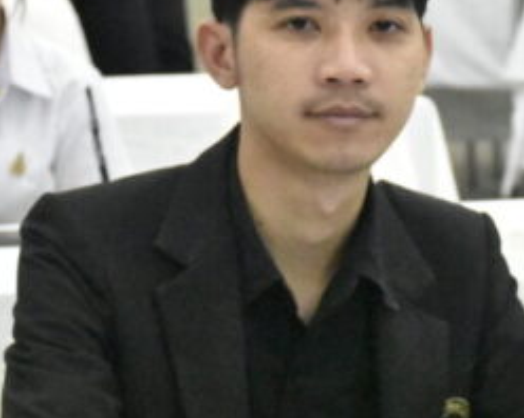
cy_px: 164
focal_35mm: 189
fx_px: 2929
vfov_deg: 8.2
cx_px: 355
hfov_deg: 10.2
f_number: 4.8
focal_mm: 52
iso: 20000
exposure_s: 1/400
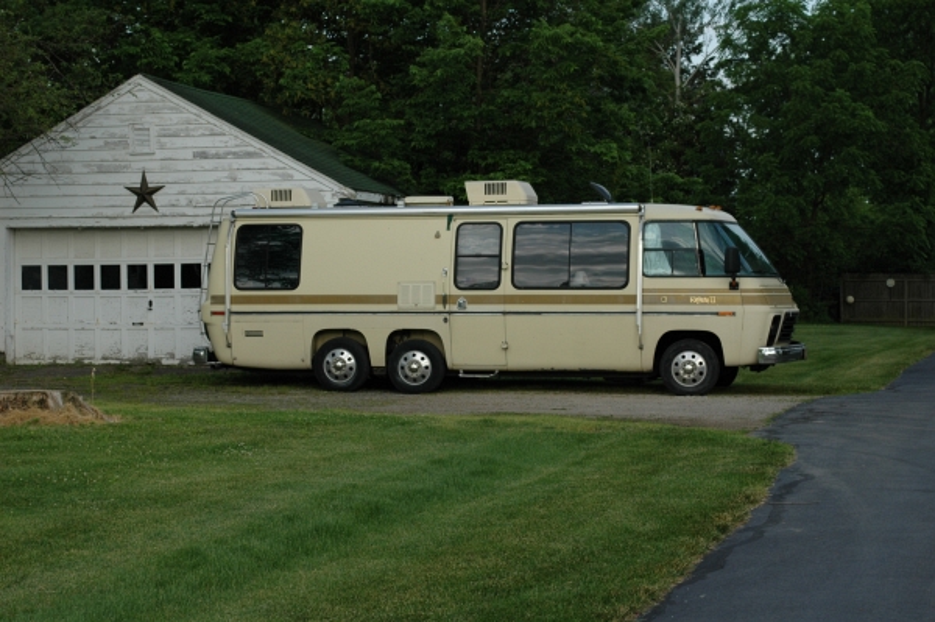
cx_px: 468
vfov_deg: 16.5
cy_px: 311
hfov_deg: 24.6
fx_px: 2141
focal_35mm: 82
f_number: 7.1
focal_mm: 55
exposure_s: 1/200
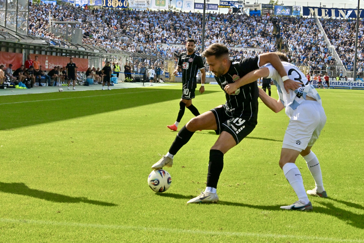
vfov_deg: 15.2
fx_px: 910
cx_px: 157
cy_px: 125
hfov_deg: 22.6
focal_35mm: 90
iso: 3200
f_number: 25
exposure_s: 1/1250
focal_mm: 62
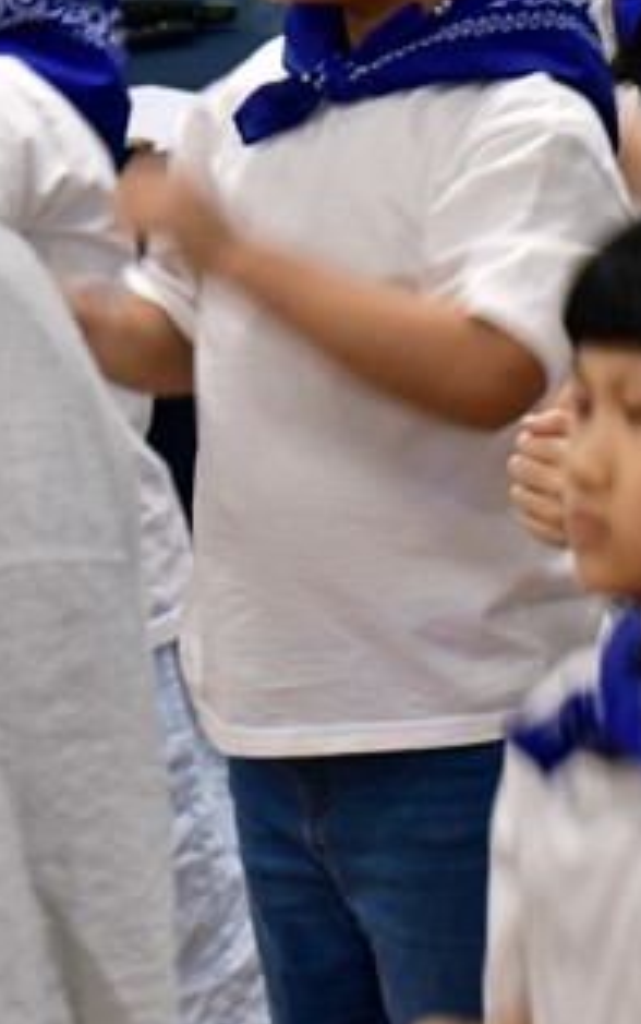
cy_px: 177
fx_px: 9196
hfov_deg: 4.0
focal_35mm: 329
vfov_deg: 6.4
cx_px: 1037
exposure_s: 1/50
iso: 800
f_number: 5.6
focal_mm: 75
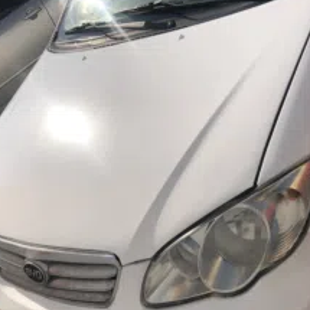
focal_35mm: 46
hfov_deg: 36.8
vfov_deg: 36.8
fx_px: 466
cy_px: 140
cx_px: 149
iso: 25
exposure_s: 1/8000
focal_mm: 4
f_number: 1.8
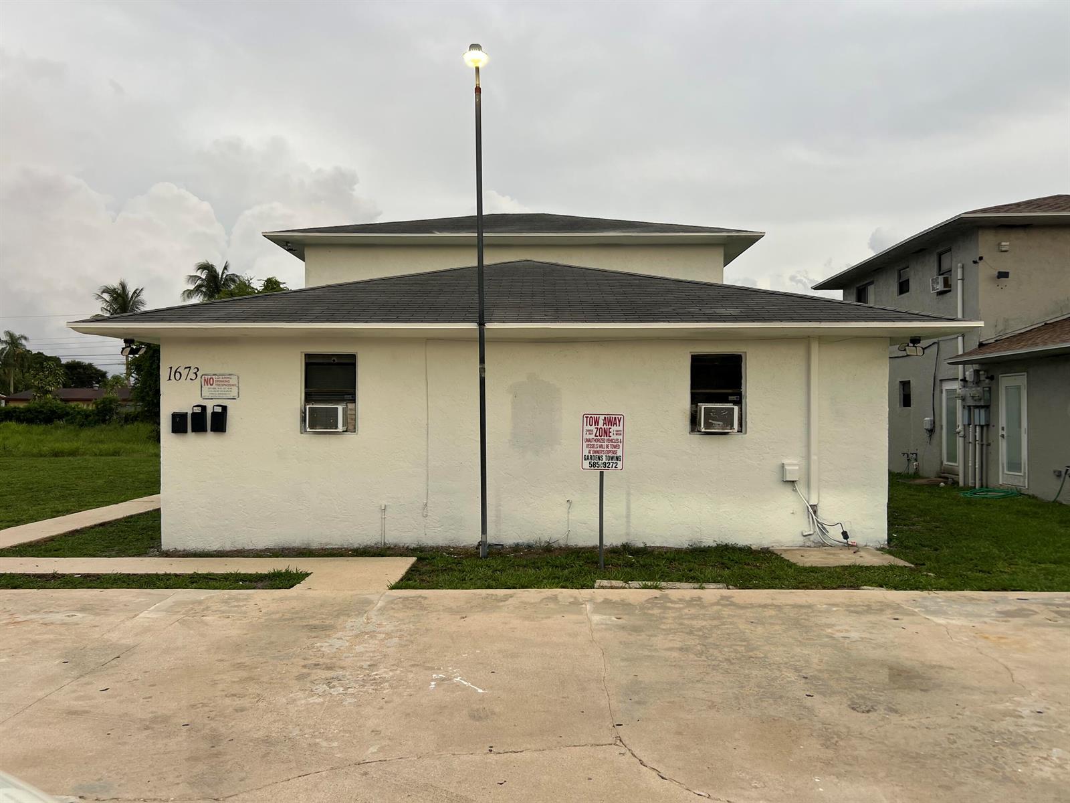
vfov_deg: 53.1
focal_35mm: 26
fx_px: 804
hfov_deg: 67.3
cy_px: 402
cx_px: 535
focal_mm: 5.7
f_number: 1.5
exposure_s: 1/366
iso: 50
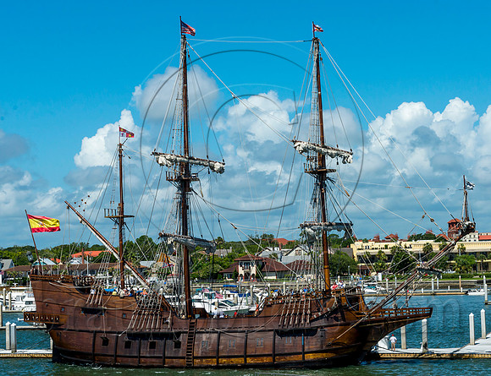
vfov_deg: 18.8
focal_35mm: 79
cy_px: 214
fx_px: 1137
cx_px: 268
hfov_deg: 24.4
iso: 400
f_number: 11
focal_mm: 56
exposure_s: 1/1000
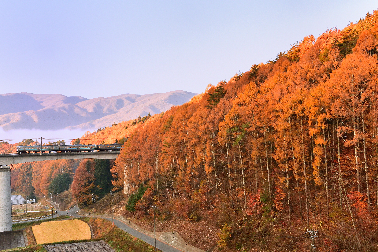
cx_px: 189
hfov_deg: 46.4
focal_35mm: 42
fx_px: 441
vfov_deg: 31.9
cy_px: 126
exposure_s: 1/500
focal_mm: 28
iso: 2800
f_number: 8
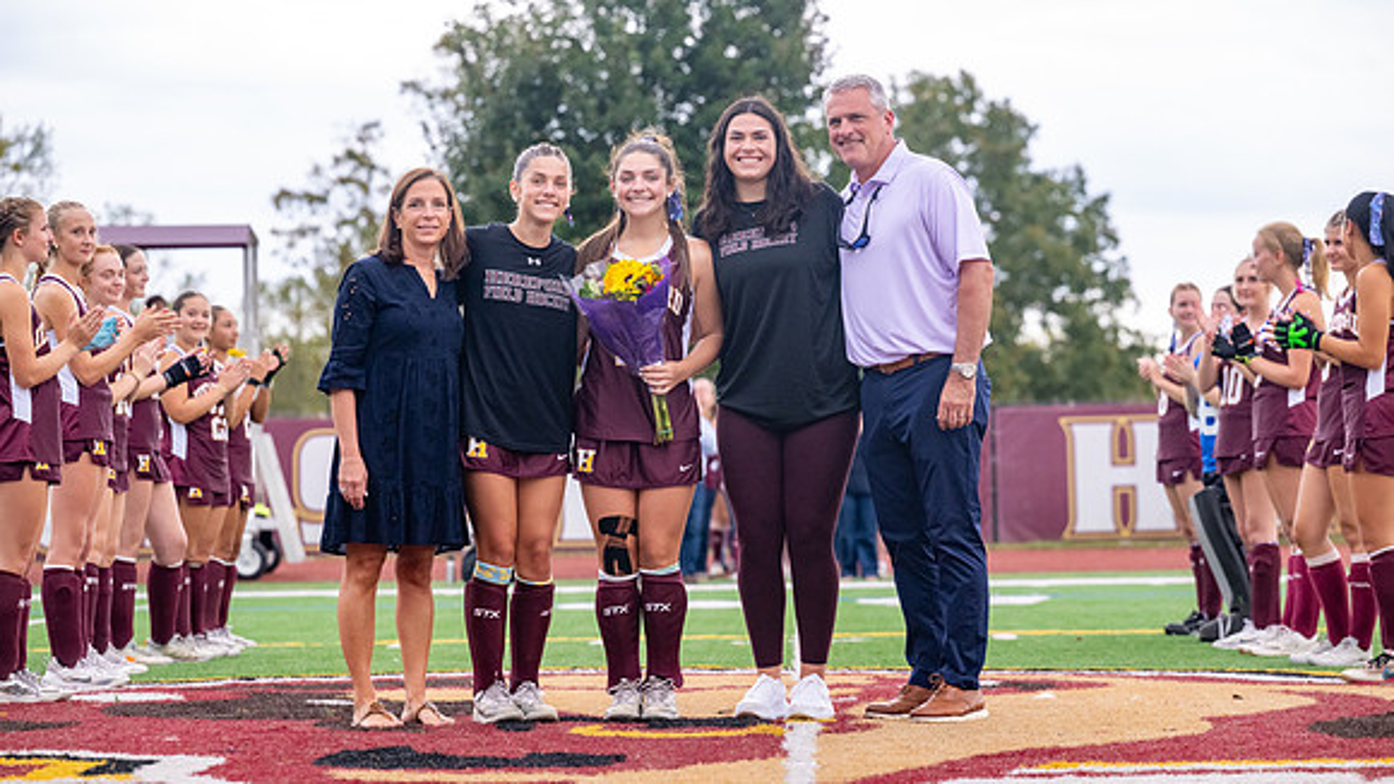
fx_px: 4645
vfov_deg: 9.6
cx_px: 697
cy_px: 388
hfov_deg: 17.1
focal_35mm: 126
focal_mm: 120
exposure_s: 1/640
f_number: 4.5
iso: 2000
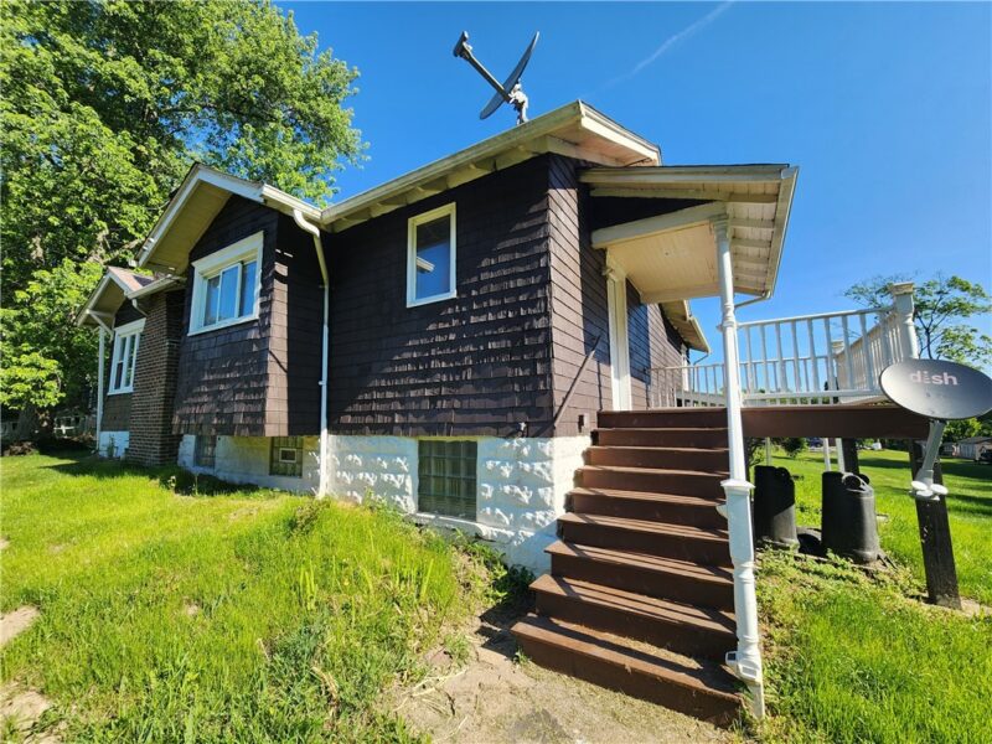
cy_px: 372
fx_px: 373
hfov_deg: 106.2
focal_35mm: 13
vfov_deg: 89.9
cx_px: 496
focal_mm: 2.2
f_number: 2.2
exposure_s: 1/952
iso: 50
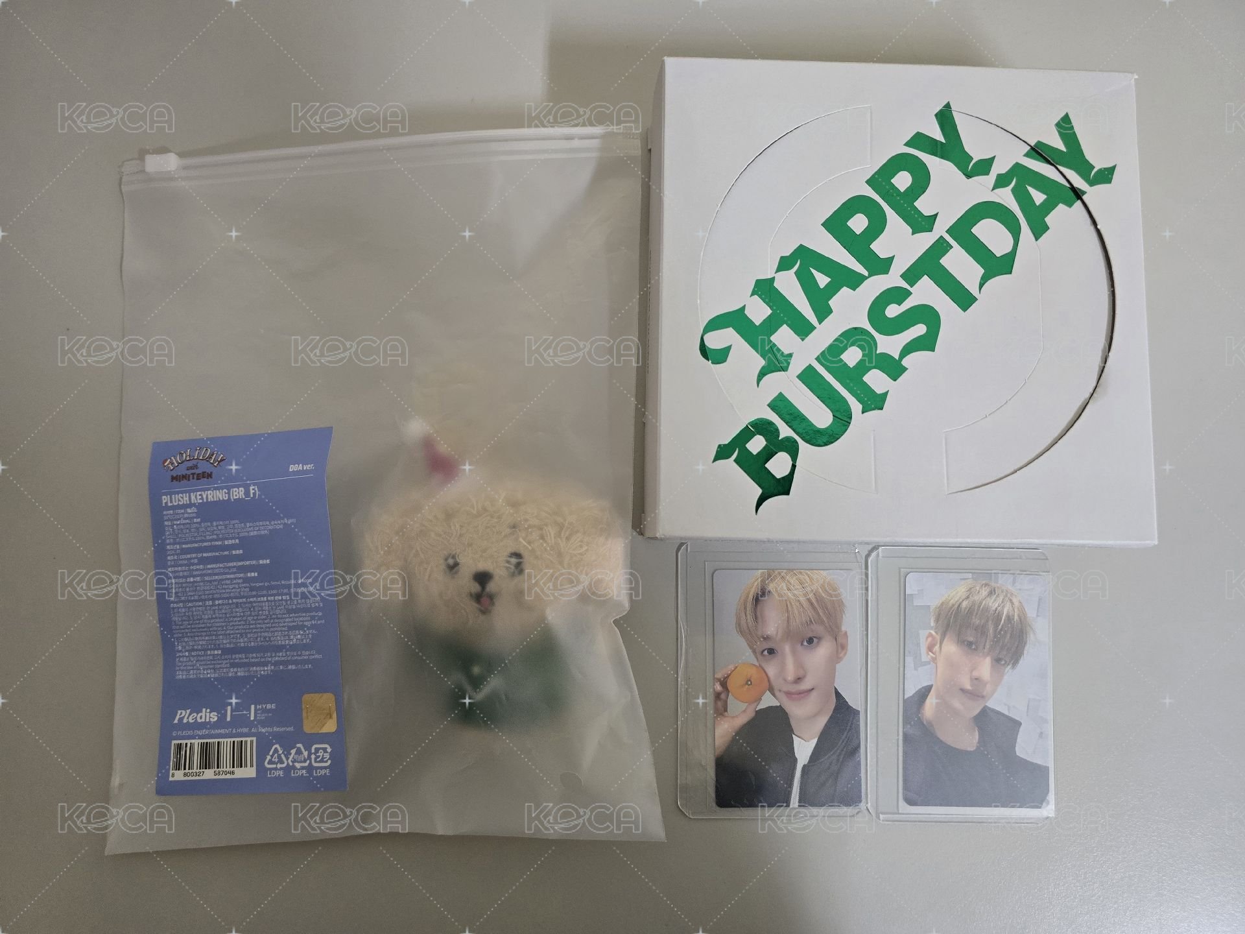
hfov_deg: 73.9
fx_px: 827
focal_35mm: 23
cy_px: 467
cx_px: 622
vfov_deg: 58.9
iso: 640
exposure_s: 1/60.2
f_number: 1.7
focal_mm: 6.3
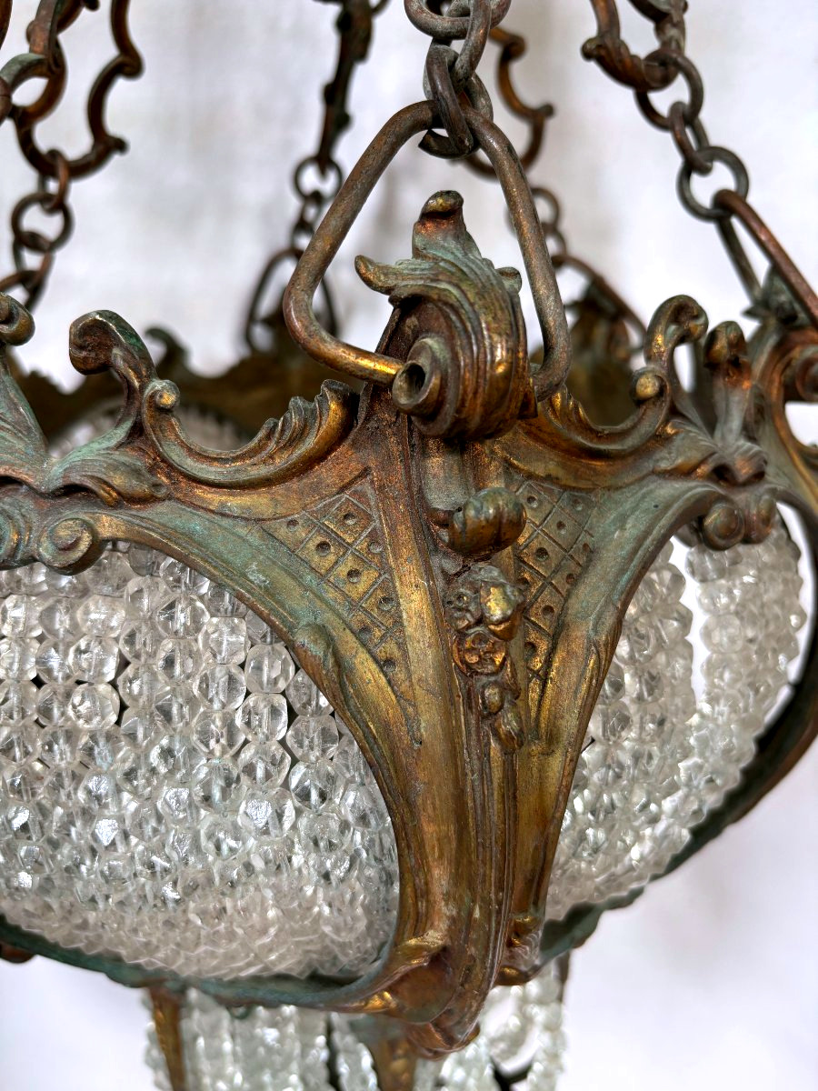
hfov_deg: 53.1
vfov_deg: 67.3
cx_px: 409
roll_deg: -3.5
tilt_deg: -15.6
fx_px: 819
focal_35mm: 26
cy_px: 546
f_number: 1.6
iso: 125
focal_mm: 5.96
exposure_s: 1/108
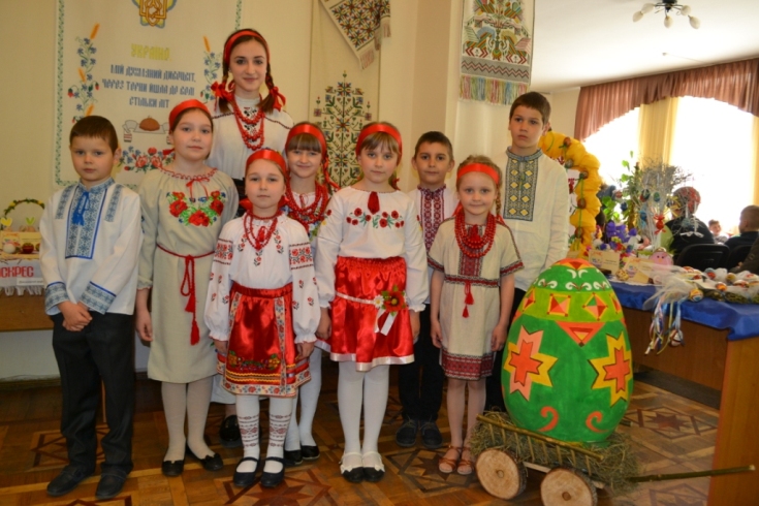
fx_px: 569
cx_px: 380
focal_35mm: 27
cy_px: 253
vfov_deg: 47.9
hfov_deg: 67.4
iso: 560
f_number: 3.5
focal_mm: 18
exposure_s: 1/60
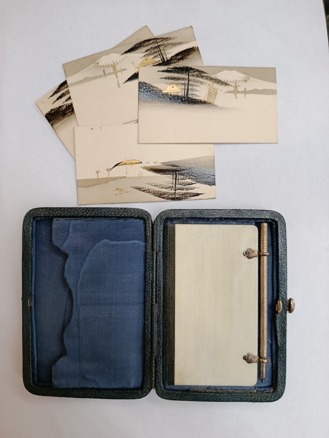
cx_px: 164
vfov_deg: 71.6
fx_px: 304
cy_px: 219
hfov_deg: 56.8
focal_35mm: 24
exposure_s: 1/100
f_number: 1.7
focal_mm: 5.24
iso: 915
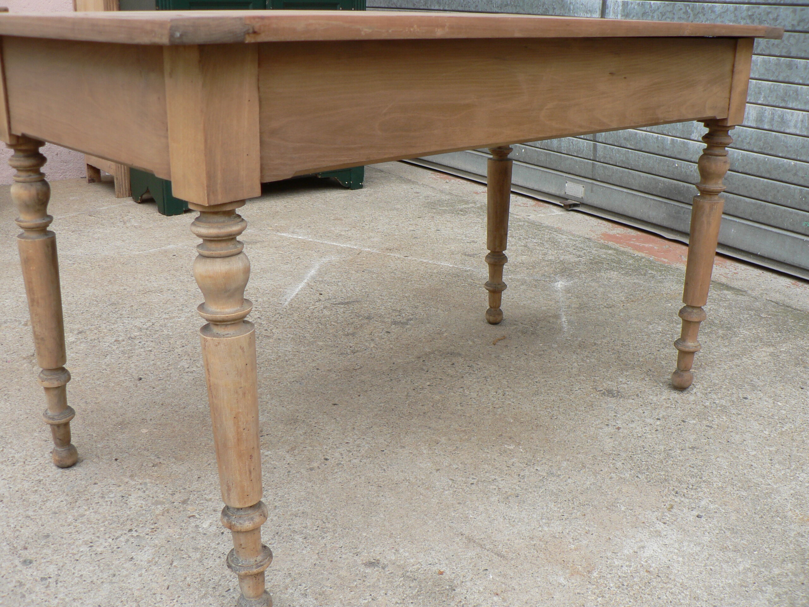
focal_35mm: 36
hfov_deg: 51.4
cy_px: 304
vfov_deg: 39.7
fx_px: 841
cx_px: 404
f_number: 2.8
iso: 80
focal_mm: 6
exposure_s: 1/160
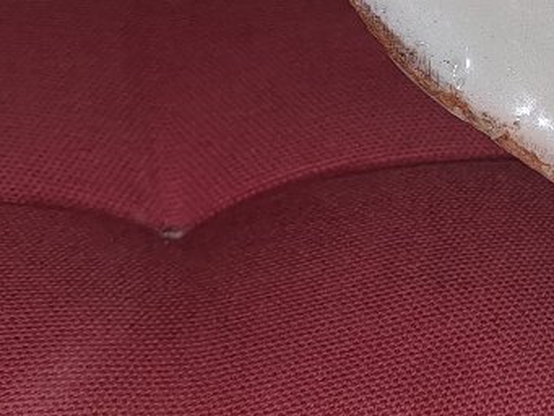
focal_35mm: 88
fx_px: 1409
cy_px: -127
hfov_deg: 20.9
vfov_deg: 15.9
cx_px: 650
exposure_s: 1/100
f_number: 1.8
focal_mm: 4.65
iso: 80
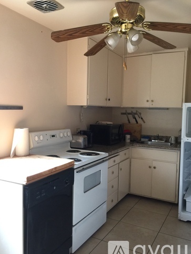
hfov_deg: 46.9
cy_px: 130
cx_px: 94
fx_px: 220
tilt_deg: -2.3
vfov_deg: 59.9
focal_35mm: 30
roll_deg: -0.7
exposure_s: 1/15
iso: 50
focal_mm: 4.15
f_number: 2.2
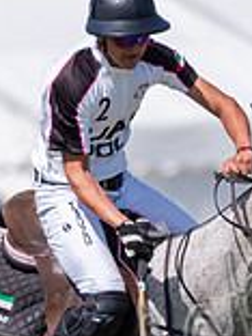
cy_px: 279
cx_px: 73
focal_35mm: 3106
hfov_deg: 0.5
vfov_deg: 0.6
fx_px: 30148
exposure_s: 1/4000
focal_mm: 500
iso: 320
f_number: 4
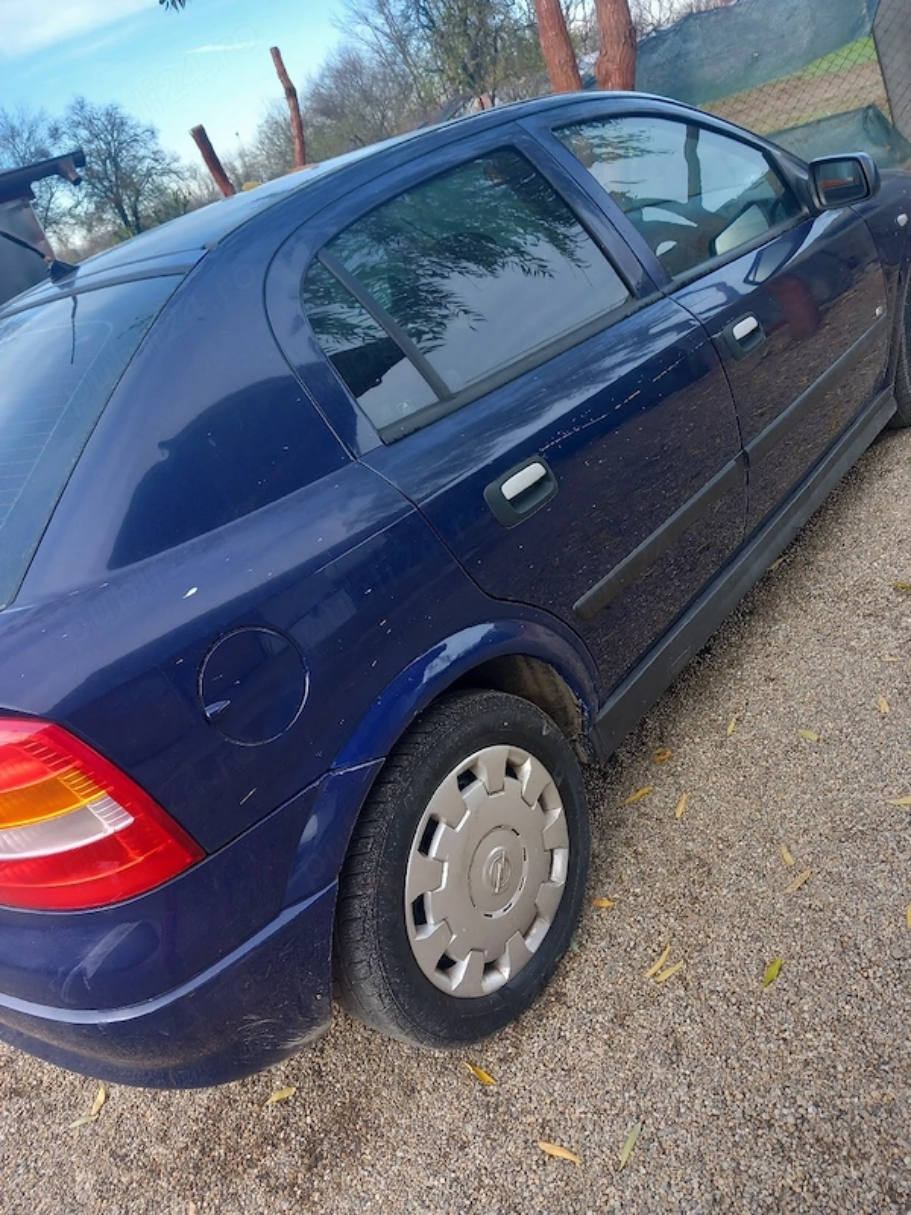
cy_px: 608
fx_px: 947
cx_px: 456
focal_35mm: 27
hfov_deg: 51.4
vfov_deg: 65.3
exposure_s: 1/60.2
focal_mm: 4
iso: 25
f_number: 1.8
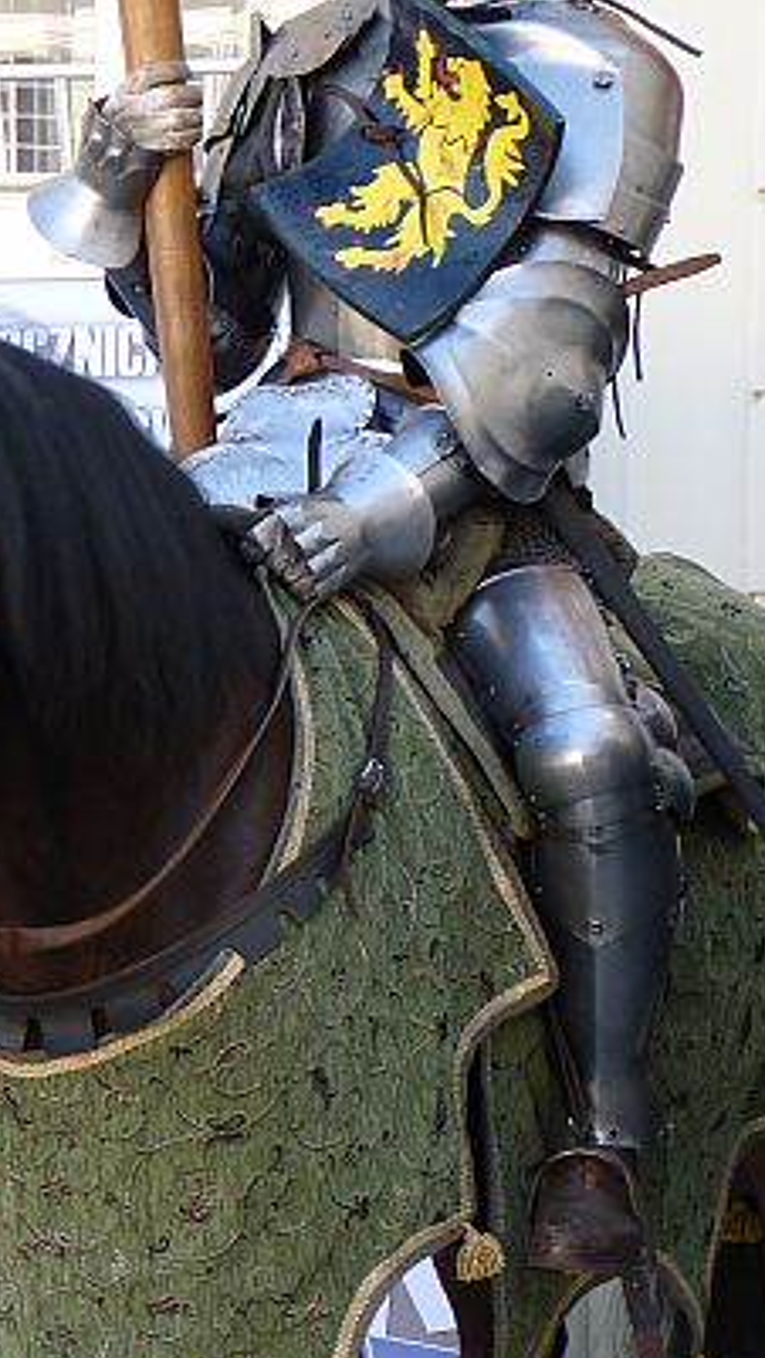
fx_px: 4789
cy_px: 725
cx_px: -663
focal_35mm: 133
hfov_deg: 8.7
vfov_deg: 16.1
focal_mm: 8.7
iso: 80
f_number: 3.2
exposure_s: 1/60
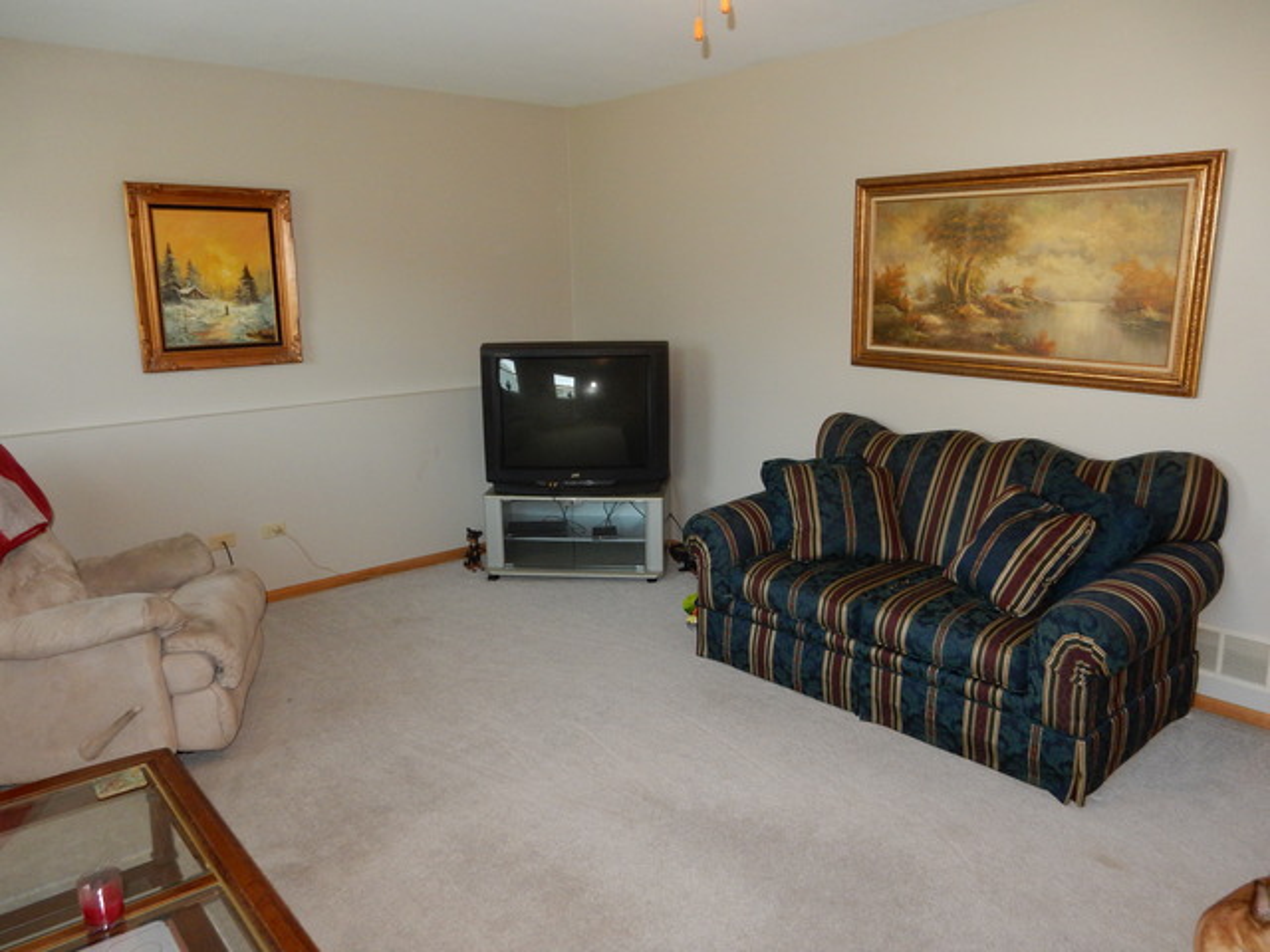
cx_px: 635
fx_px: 917
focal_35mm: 25
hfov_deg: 69.4
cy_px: 476
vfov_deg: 54.9
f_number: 3.7
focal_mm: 4.5
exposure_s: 1/30
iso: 280
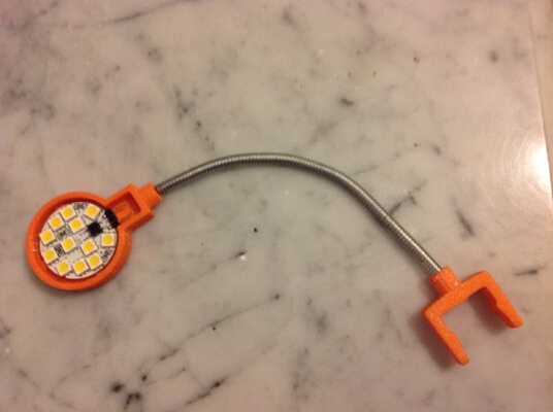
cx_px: 276
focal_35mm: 35
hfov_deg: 52.7
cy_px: 206
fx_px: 558
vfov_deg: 40.6
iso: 200
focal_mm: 4.28
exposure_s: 1/15
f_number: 2.4
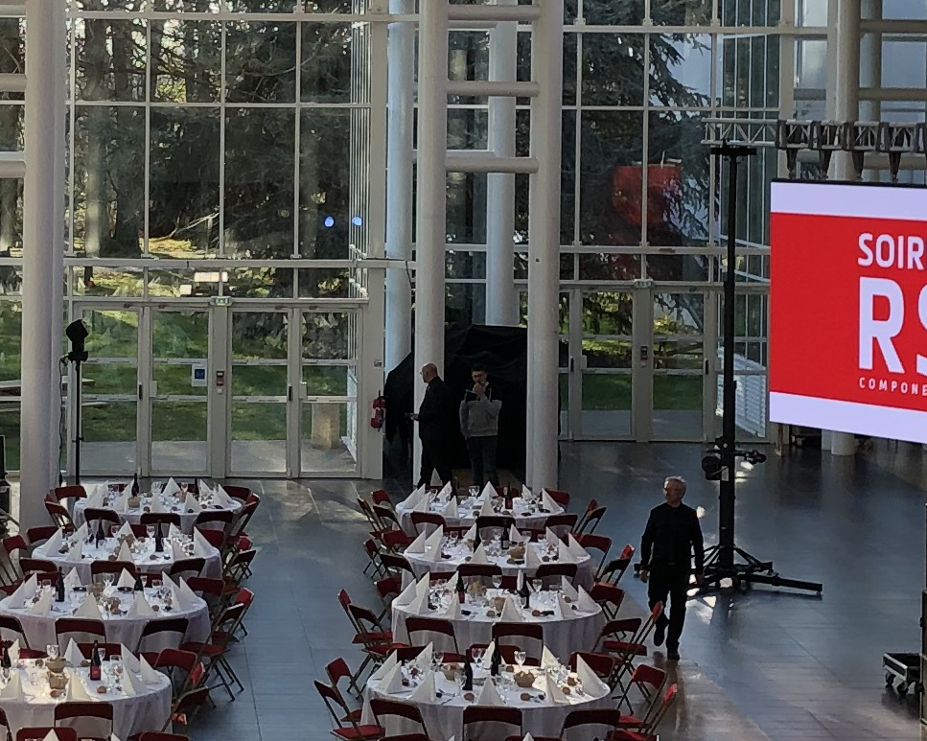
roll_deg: +0.3
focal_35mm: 114
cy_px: 188
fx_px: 3127
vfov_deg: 13.5
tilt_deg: -1.4
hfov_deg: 16.8
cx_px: 228
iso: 20
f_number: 1.8
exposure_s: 1/152
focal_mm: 4
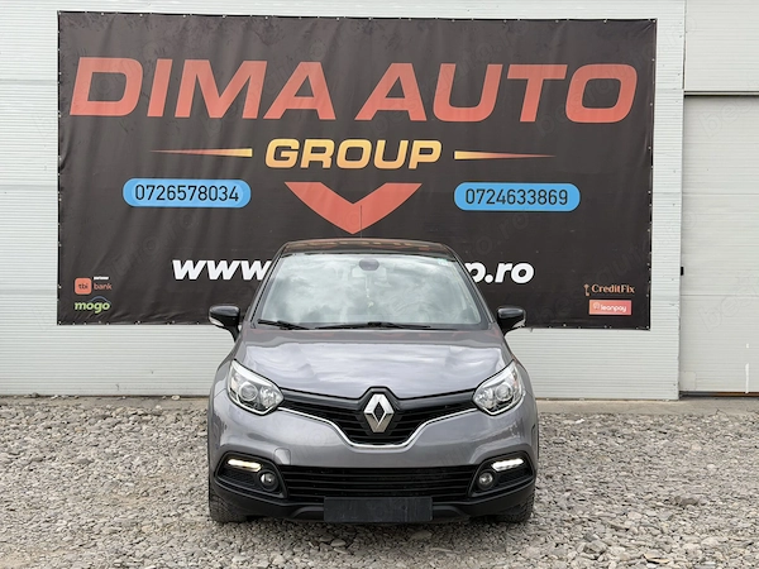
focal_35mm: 48
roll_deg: -0.3
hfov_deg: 39.7
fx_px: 1052
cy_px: 284
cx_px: 380
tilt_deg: -0.4
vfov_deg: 30.3
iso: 64
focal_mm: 6.76
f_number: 1.78
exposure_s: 1/906
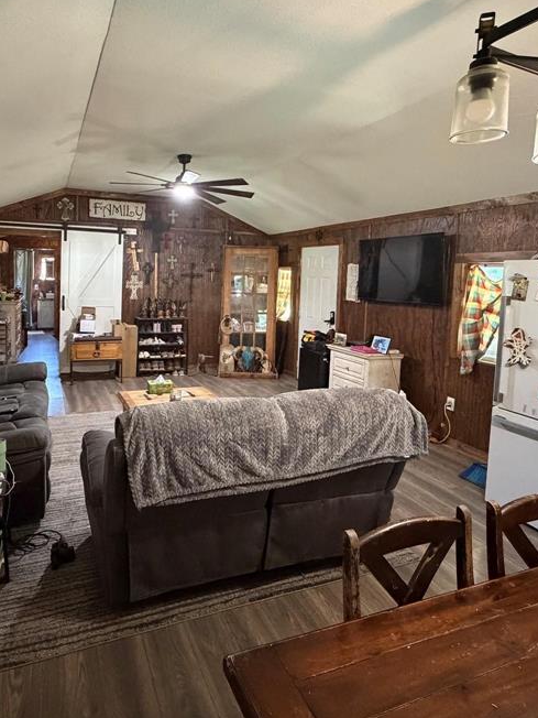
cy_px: 306
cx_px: 210
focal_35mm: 22
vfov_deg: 75.9
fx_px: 456
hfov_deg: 60.5
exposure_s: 1/40
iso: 1000
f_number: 2.2
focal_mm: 2.22
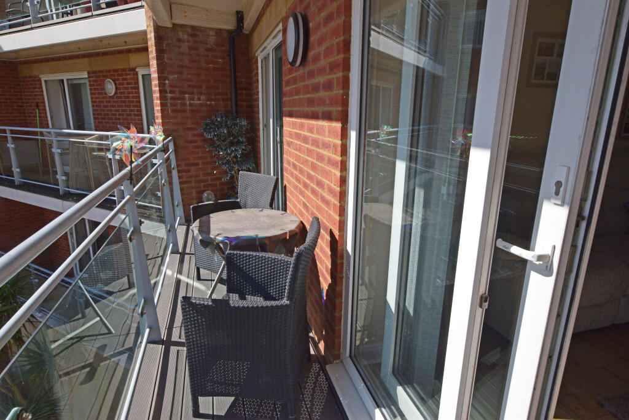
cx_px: 314
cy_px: 210
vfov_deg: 59.5
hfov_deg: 81.2
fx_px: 367
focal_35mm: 21
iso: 400
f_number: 11
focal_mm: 14
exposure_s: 1/500
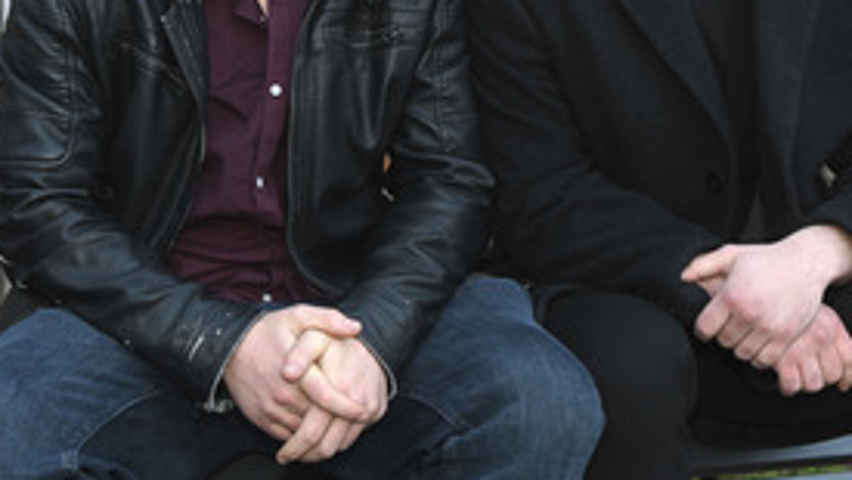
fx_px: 1786
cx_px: 460
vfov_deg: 15.1
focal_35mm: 79
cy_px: 46
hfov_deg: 26.8
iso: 640
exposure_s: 1/125
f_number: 5.3
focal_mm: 46
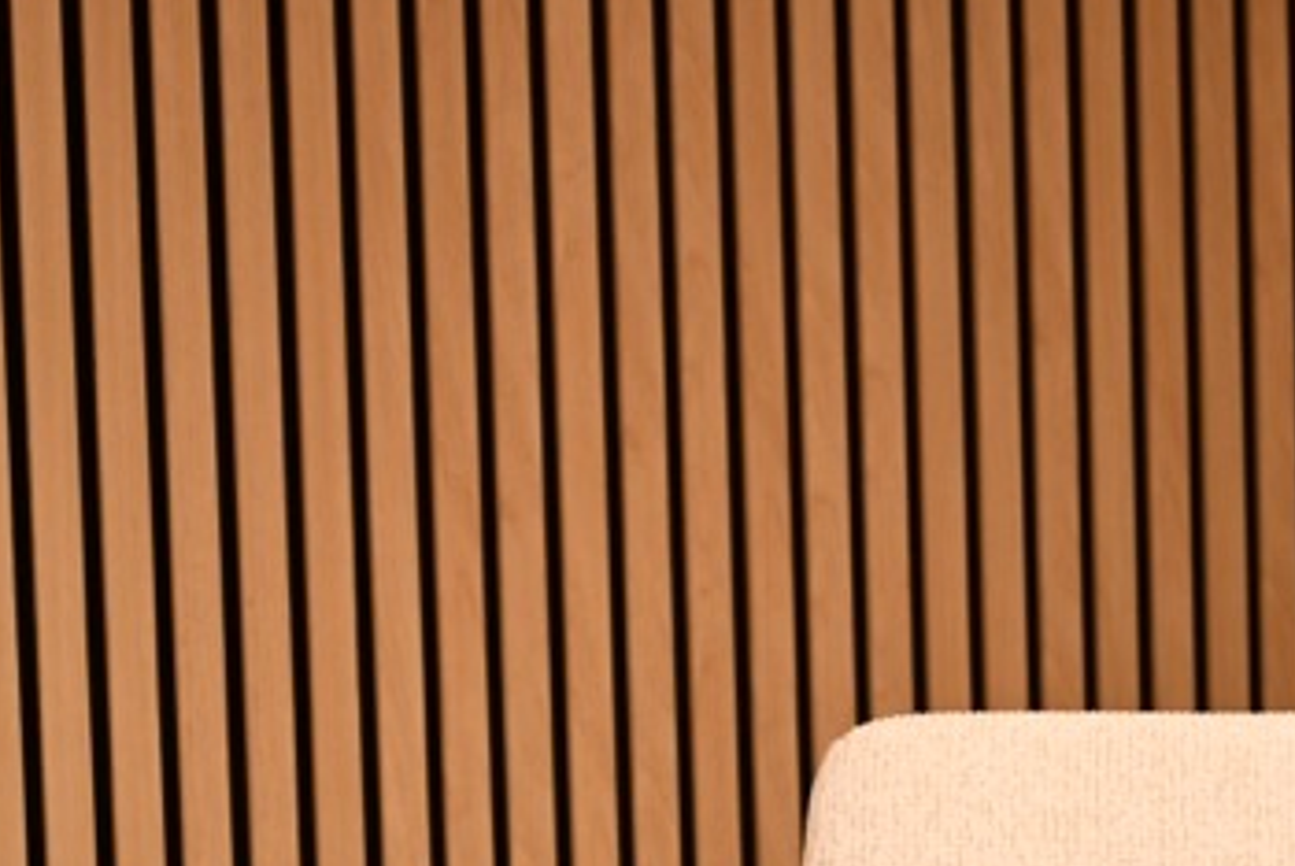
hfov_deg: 14.6
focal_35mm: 137
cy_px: 618
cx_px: 1399
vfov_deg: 10.0
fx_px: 4932
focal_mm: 40
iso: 640
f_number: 2.8
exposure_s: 1/60
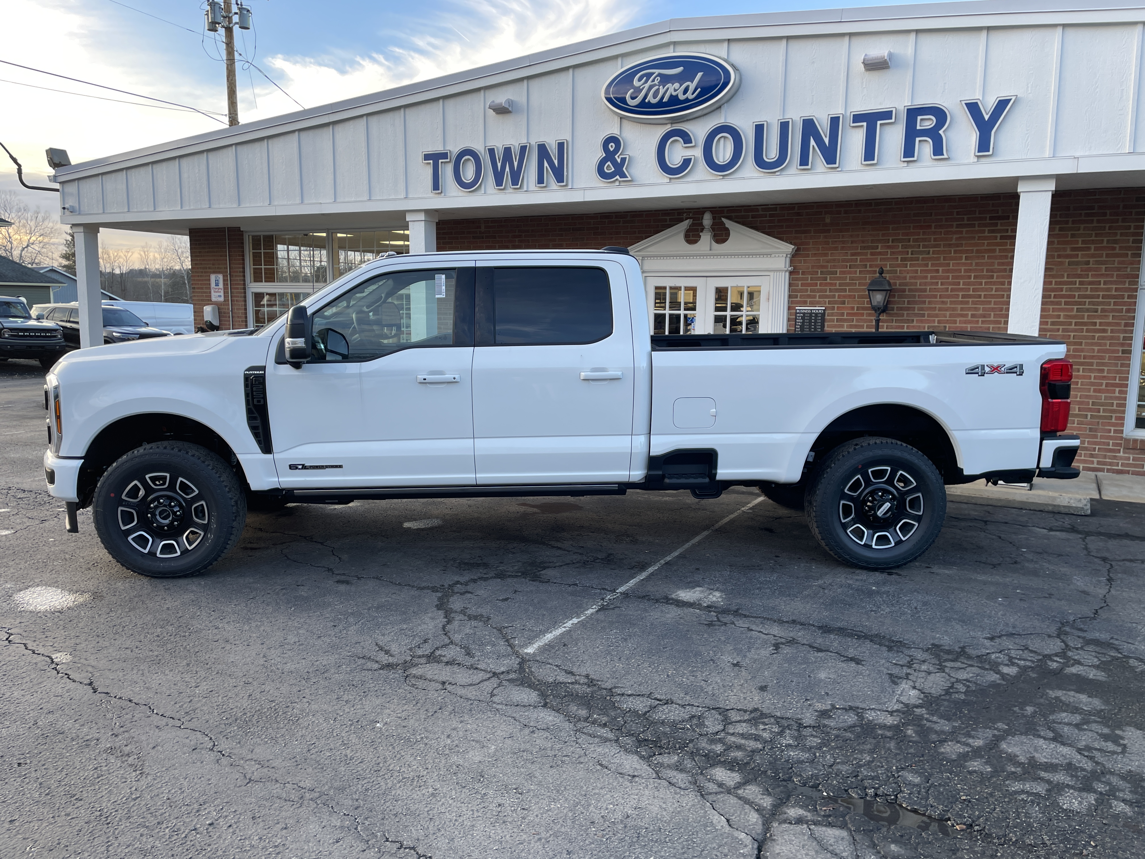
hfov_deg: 67.3
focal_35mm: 26
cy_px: 430
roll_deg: -0.5
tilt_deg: -7.1
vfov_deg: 53.1
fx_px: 860
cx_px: 572
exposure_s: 1/161
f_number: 1.6
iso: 32
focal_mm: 4.2
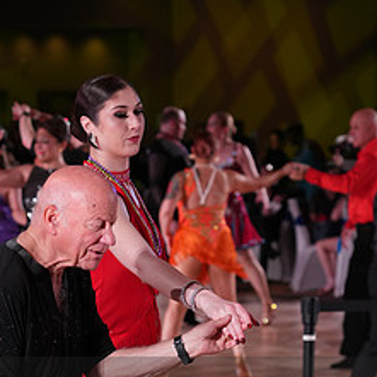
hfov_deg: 10.2
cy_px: 415
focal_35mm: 172
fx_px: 2119
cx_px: 148
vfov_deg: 10.1
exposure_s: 1/400
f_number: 4
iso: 1600
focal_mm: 77
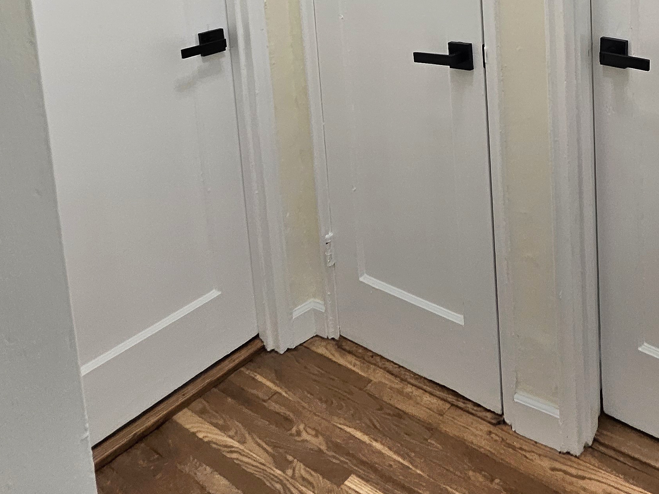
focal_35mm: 31
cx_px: 546
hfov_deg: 53.6
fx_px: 590
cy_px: -42
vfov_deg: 38.2
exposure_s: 1/53.2
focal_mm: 1.7
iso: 64
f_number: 2.2
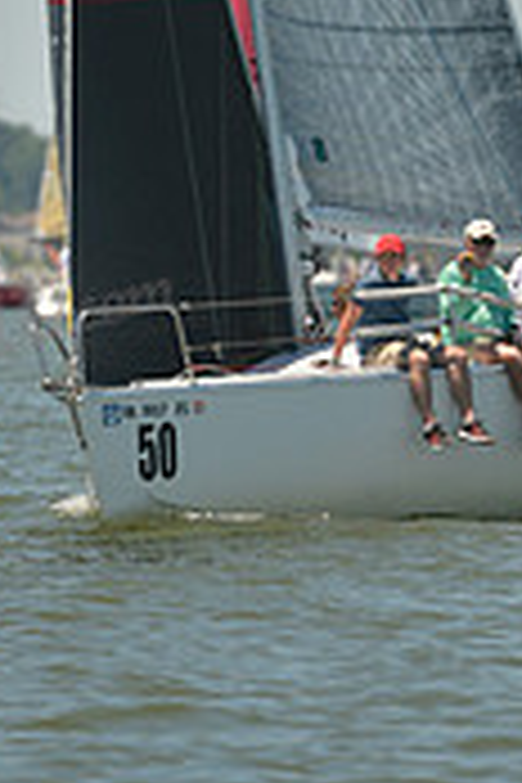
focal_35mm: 1337
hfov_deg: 1.0
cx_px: 407
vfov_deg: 1.5
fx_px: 29077
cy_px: -396
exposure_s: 1/1600
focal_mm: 400
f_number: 5
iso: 200
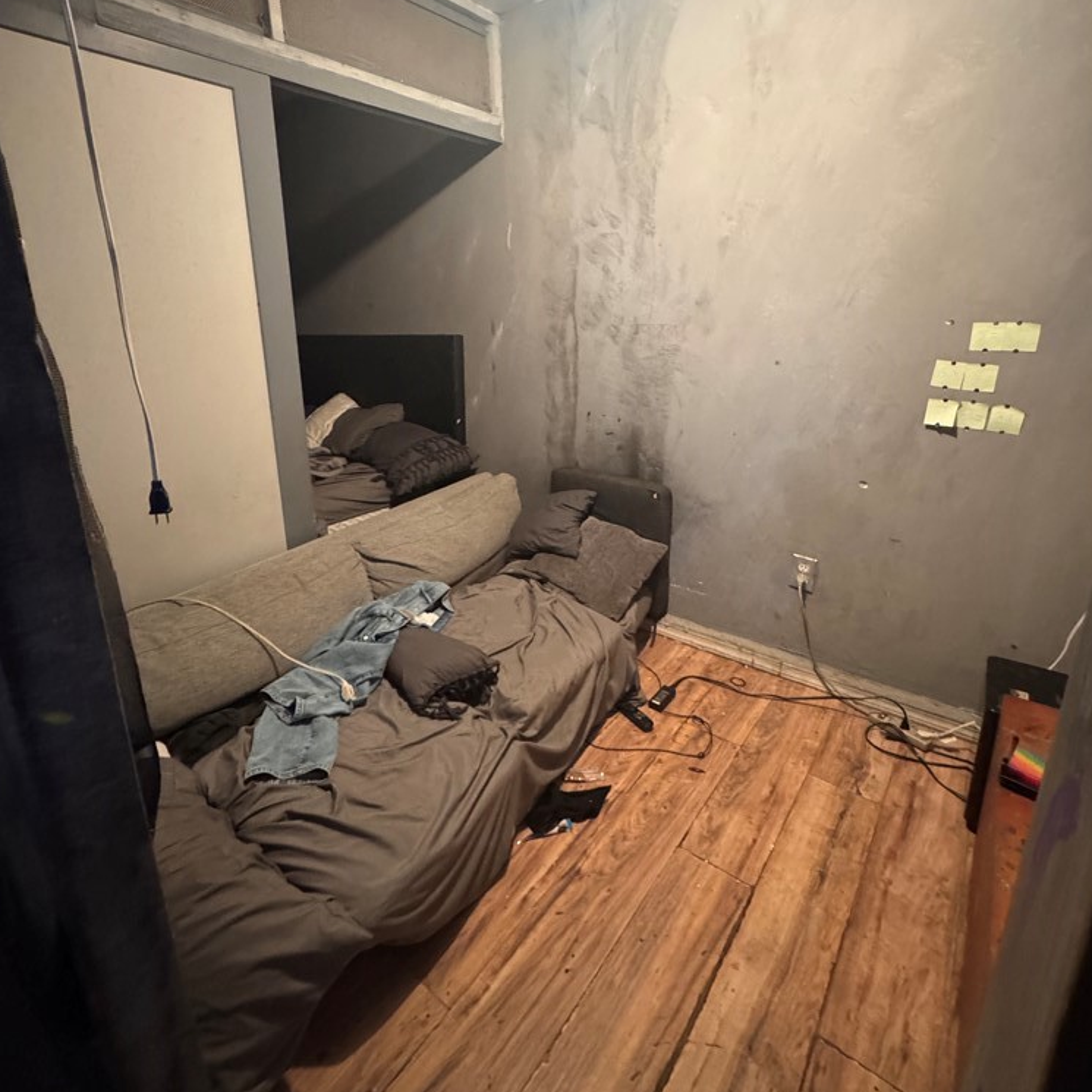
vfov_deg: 83.5
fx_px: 607
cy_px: 469
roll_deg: +0.2
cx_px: 539
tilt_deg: -14.9
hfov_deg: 84.0
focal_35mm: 17
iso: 1250
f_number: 2.2
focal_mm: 2.22
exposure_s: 1/40
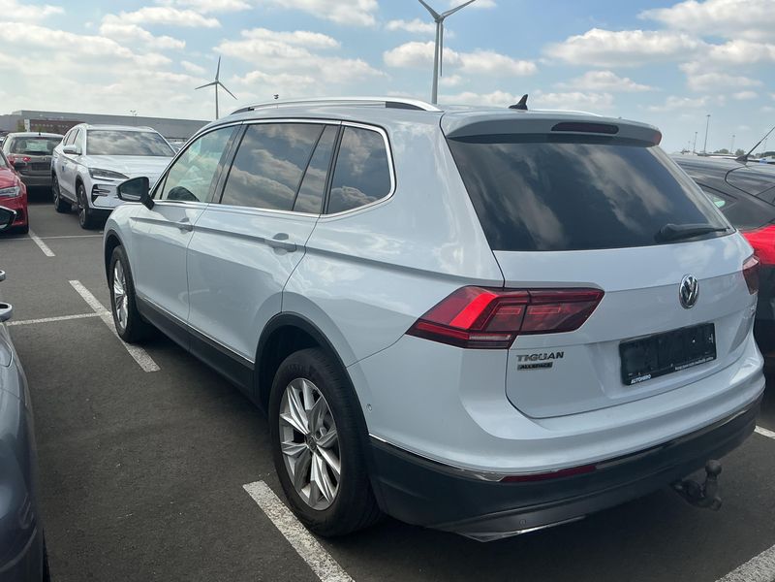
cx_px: 388
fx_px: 649
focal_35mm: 29
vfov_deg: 48.2
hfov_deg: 61.7
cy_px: 291
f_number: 1.8
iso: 25
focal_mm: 3
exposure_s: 1/1786
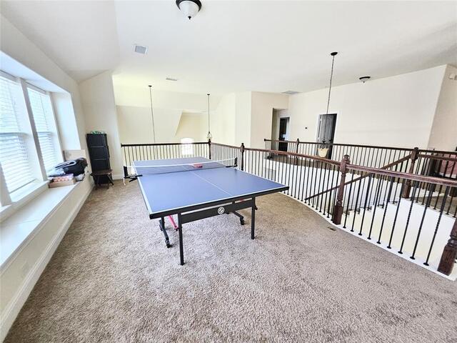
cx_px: 228
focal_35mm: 13
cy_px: 172
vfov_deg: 89.9
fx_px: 172
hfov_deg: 106.2
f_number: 2.2
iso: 250
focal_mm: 1.74
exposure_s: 1/60
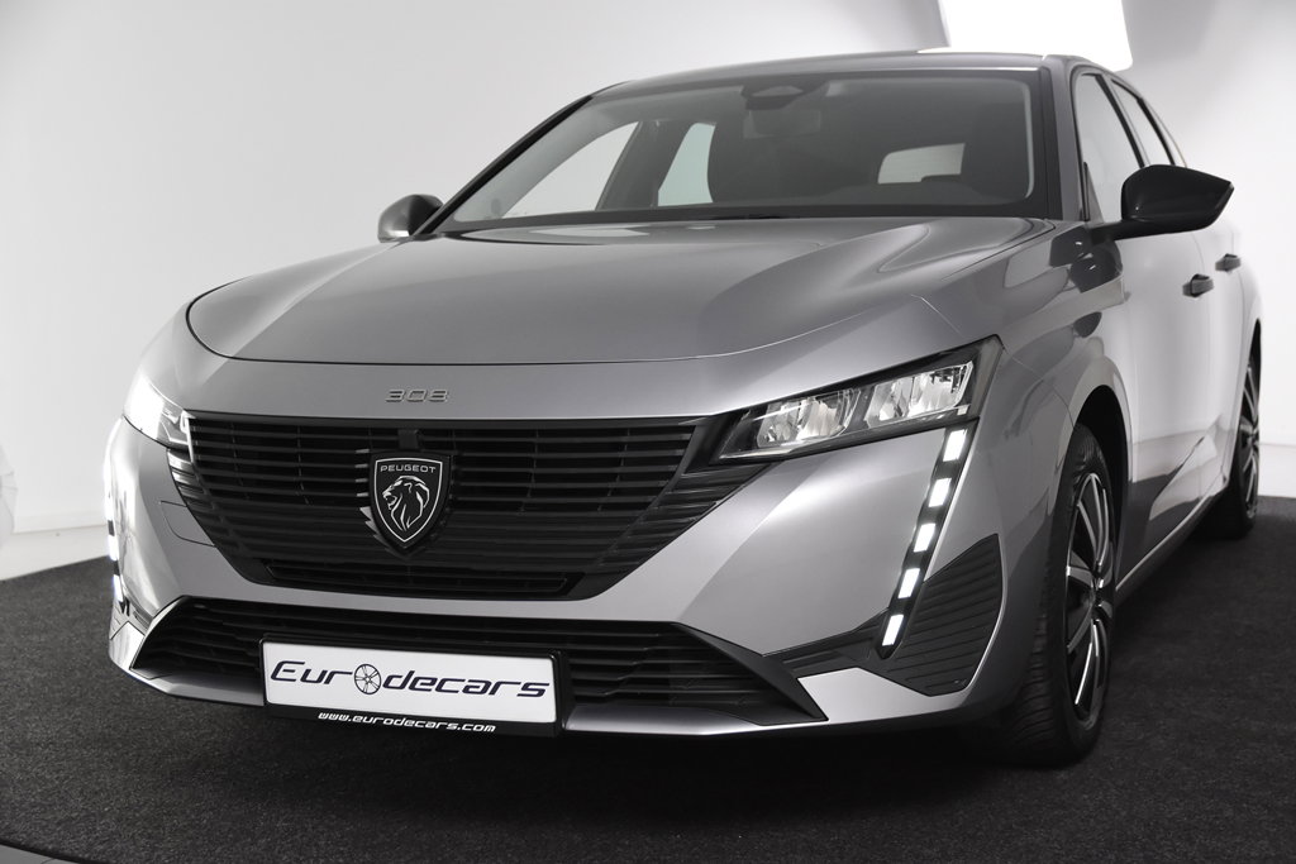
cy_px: 432
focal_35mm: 57
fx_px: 2052
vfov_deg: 23.8
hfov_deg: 35.0
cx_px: 648
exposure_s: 1/100
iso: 1600
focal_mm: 38
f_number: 5
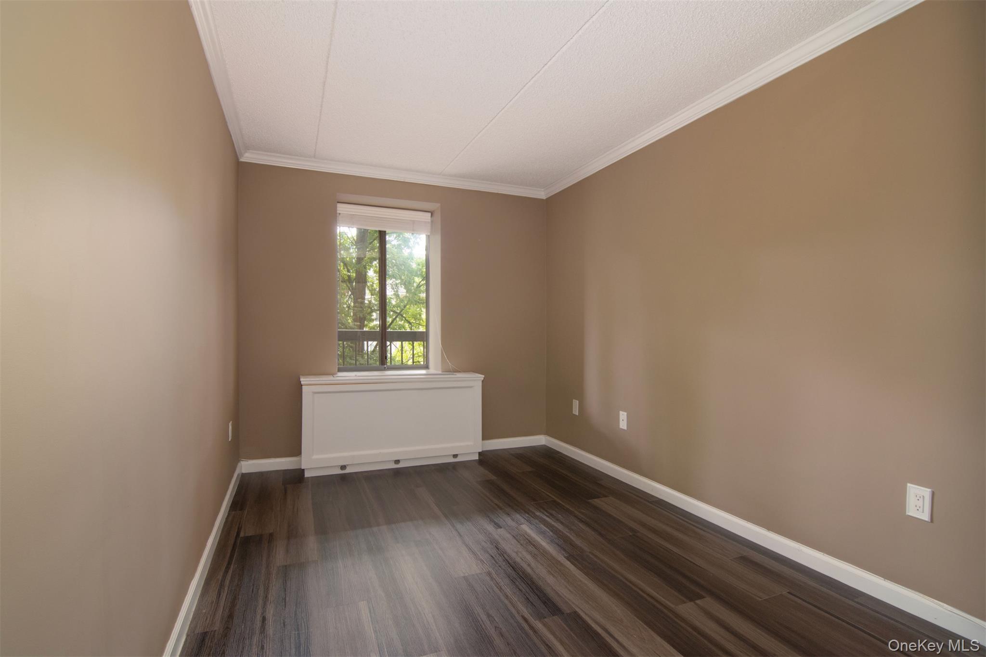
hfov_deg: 95.0
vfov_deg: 72.0
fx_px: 452
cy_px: 328
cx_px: 493
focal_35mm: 16
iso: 640
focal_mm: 11
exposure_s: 1/50
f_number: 11
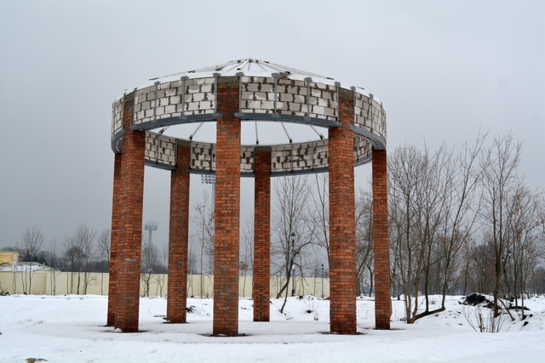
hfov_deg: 43.6
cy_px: 182
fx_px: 681
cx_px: 272
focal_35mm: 45
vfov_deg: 29.9
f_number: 8
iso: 180
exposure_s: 1/250
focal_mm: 30
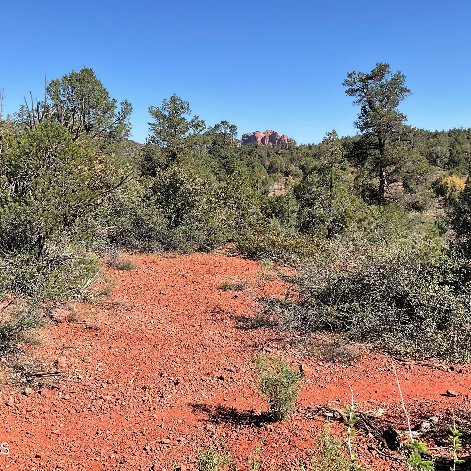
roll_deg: +0.5
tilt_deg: -6.0
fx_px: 585
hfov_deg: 43.9
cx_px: 233
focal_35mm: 38
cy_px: 210
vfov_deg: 43.8
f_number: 1.8
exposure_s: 1/1626
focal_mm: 3
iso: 16
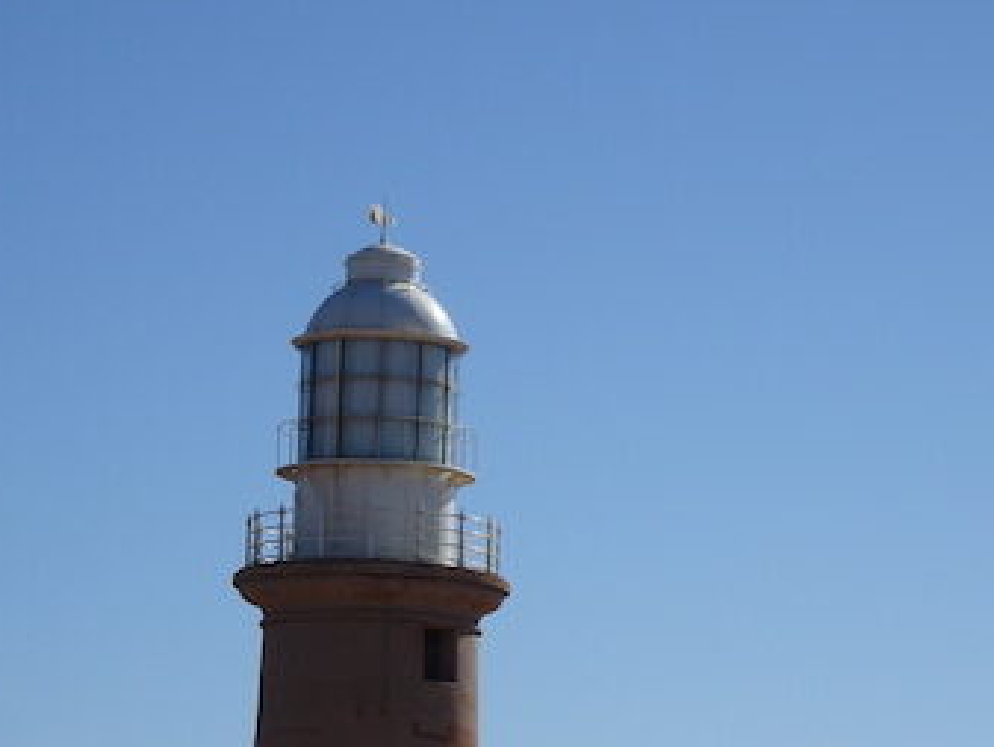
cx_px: 500
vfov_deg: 9.6
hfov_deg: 12.8
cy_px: 636
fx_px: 4424
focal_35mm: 154
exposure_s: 1/1250
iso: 80
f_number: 5
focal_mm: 14.12
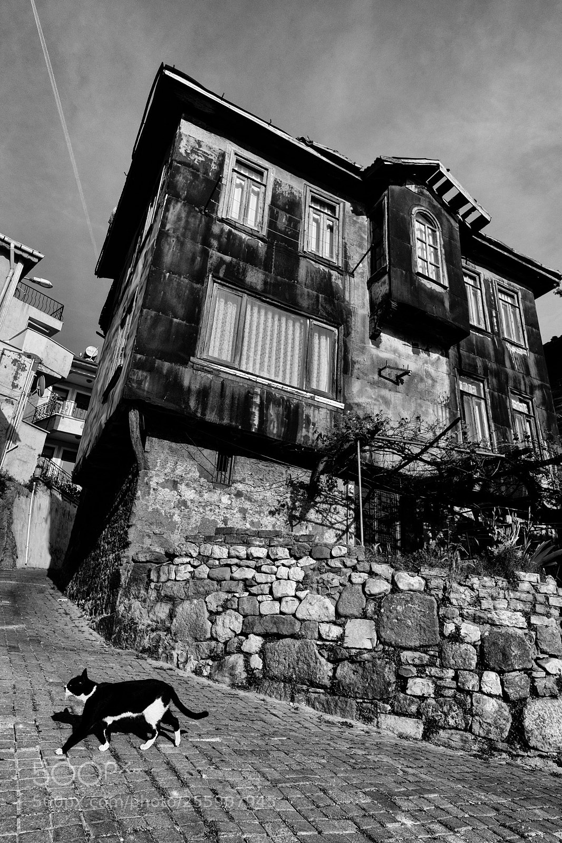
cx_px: 281
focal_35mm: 21
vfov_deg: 81.2
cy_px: 422
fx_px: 492
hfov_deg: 59.5
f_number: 7.1
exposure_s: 1/640
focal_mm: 14
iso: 200
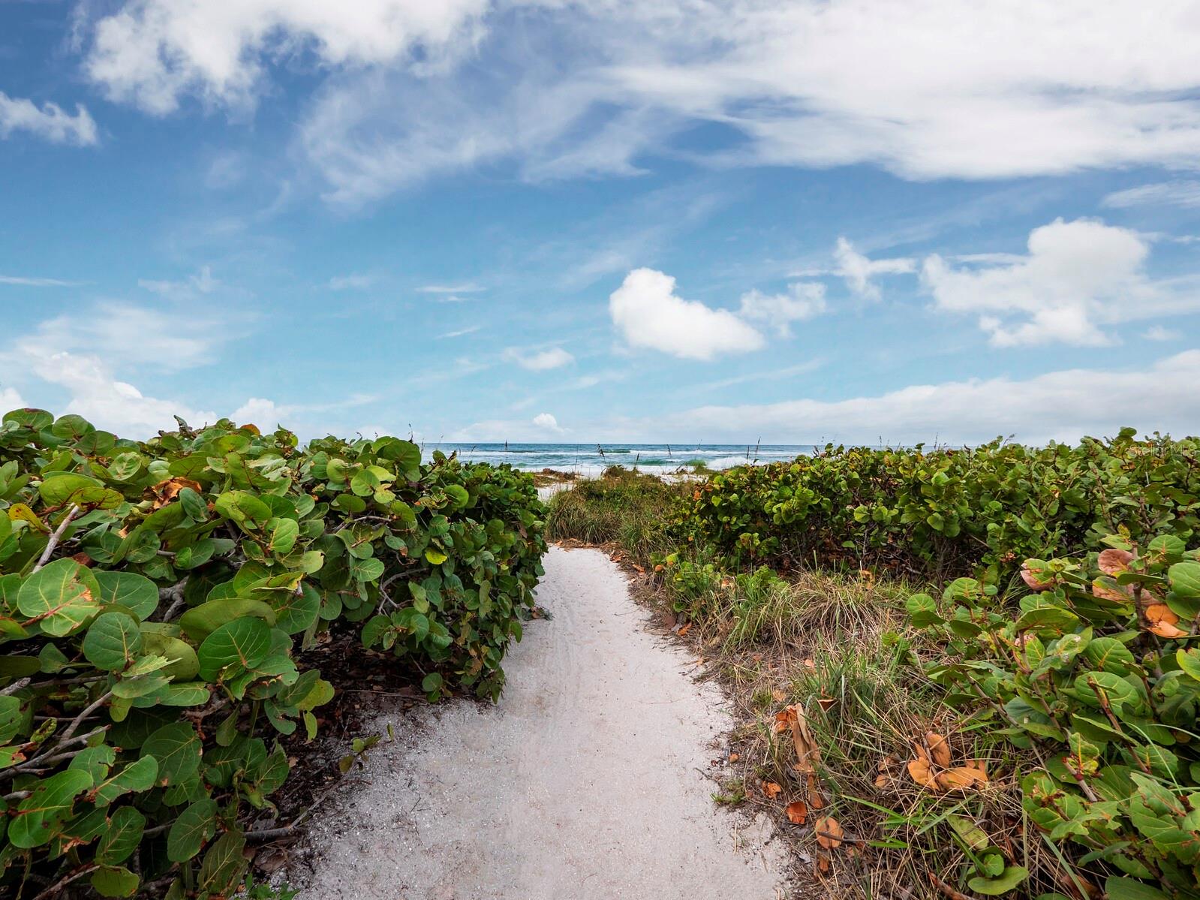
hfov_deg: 102.1
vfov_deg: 85.7
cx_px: 600
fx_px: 485
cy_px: 450
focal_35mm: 14
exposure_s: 1/200
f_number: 10
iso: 400
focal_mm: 7
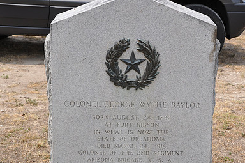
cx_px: 131
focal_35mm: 68
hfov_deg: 29.7
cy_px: 115
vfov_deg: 19.9
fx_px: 462
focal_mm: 30
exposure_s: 1/250
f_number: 8
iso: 200
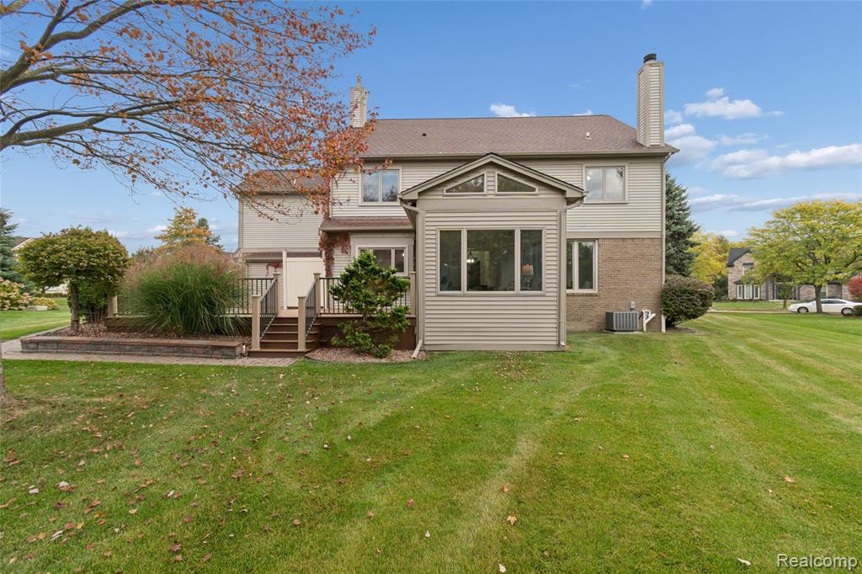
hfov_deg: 100.4
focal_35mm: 15
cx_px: 431
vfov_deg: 77.3
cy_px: 287
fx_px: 359
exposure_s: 1/60
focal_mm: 10
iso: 100
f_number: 8
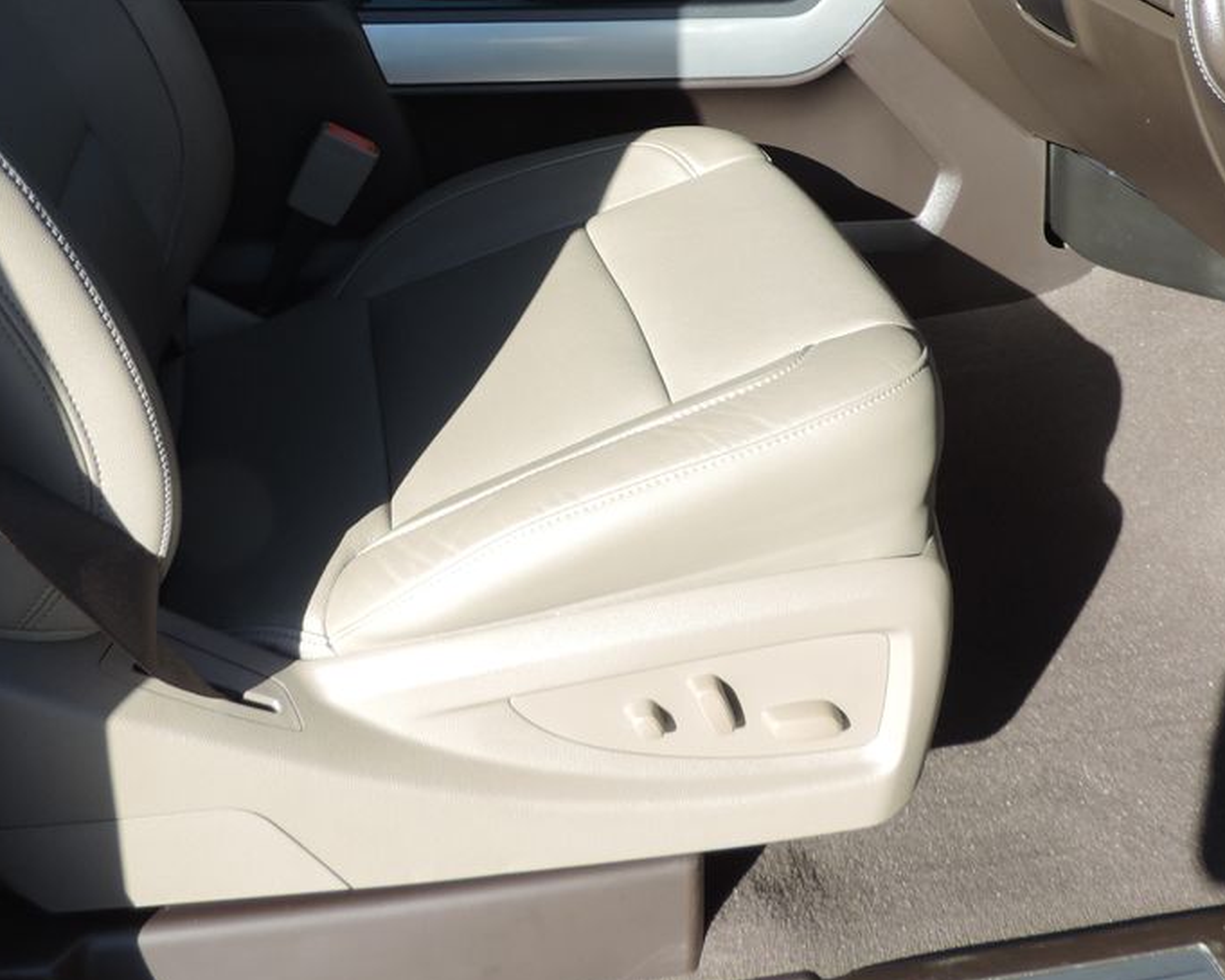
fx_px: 1595
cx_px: 675
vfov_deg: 33.2
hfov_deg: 42.0
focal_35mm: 44
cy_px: 200
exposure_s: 1/250
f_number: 3
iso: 80
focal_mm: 4.3
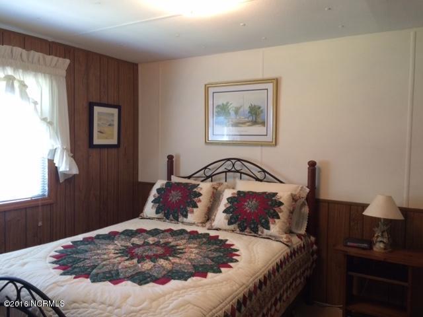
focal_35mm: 29
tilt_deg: -2.4
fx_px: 354
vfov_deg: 48.2
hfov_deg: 61.7
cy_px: 158
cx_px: 212
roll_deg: -0.2
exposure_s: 1/30
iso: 100
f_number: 2.2
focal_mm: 4.15
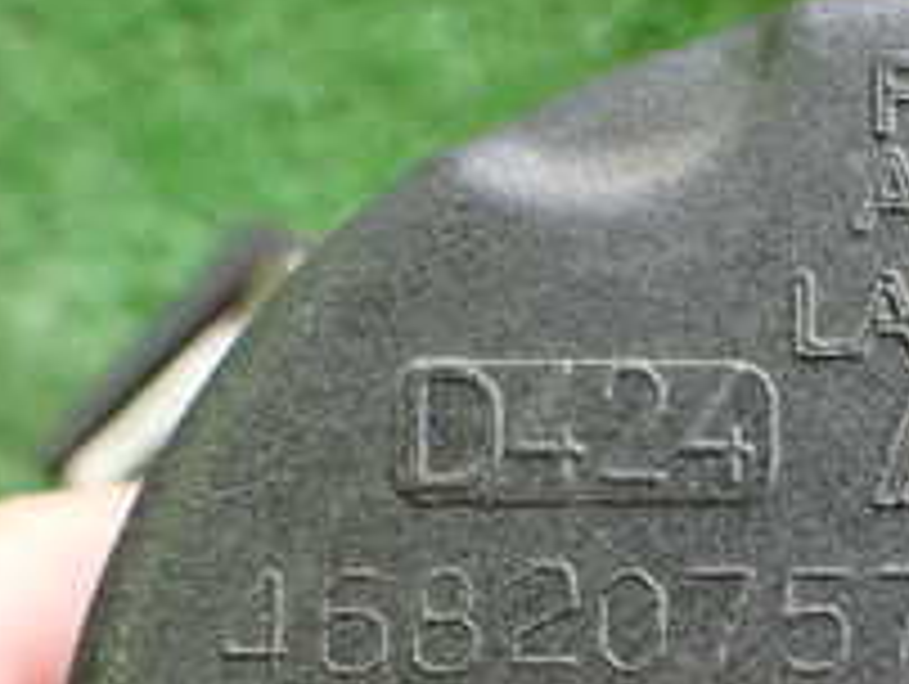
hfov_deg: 21.1
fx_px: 2340
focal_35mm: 89
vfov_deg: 16.2
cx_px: 954
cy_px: 738
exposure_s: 1/60
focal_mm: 5.4
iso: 800
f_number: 2.3
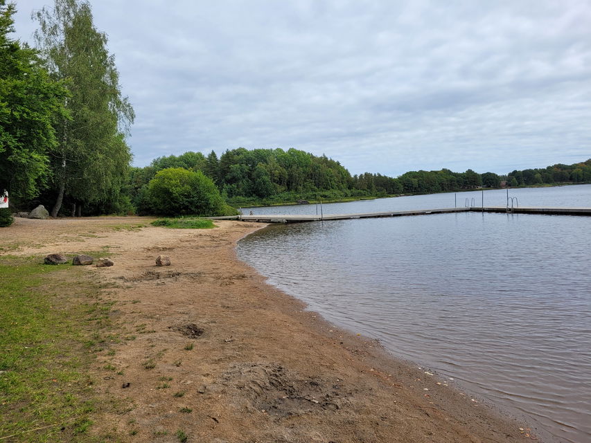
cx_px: 296
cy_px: 222
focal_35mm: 26
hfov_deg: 67.3
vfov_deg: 53.1
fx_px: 444
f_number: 1.8
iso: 40
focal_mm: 5.4
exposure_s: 1/2122
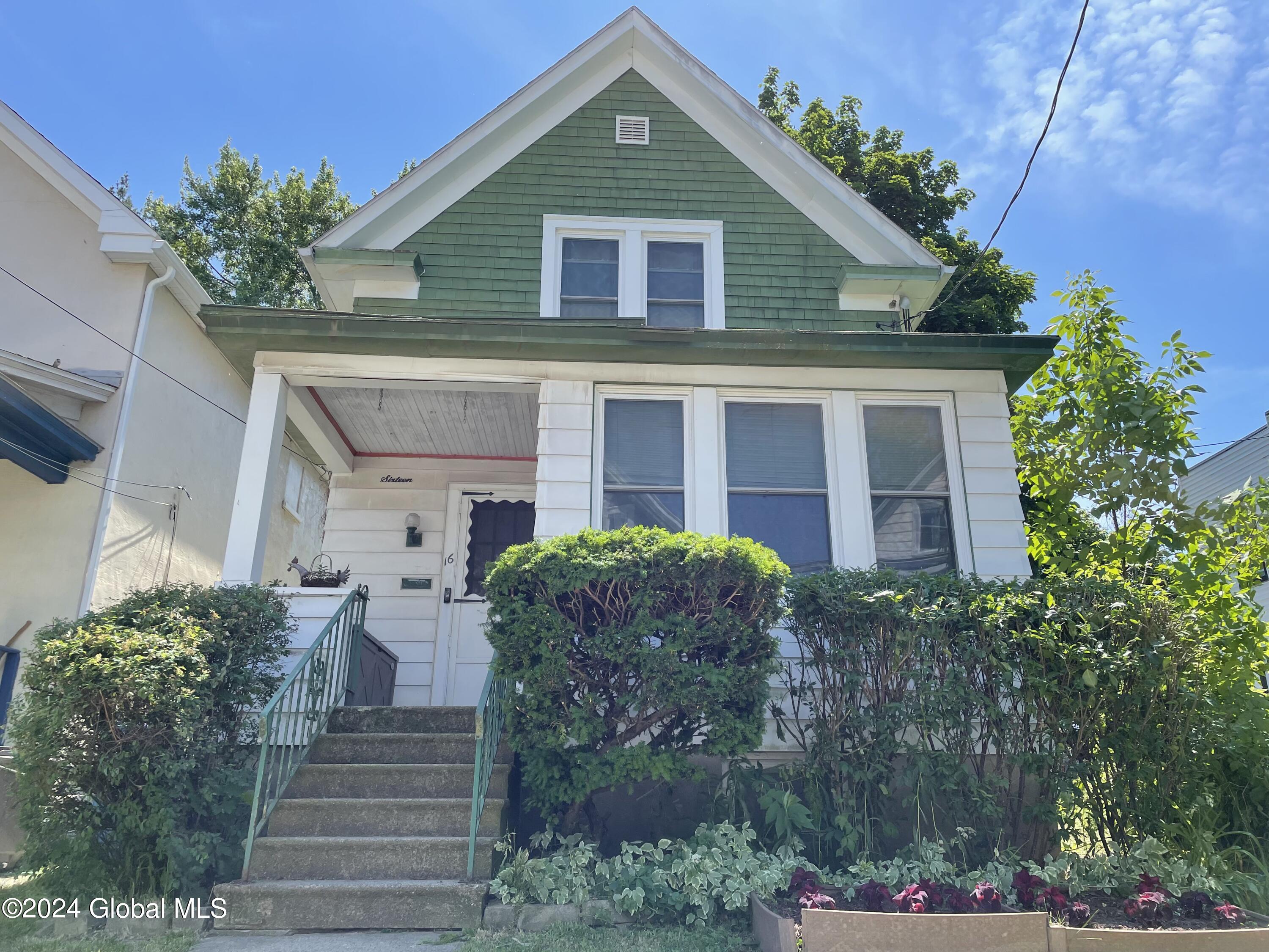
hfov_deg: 67.3
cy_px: 476
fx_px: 953
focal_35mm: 26
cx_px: 634
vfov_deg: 53.1
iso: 32
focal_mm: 4.2
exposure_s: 1/1435
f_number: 1.6
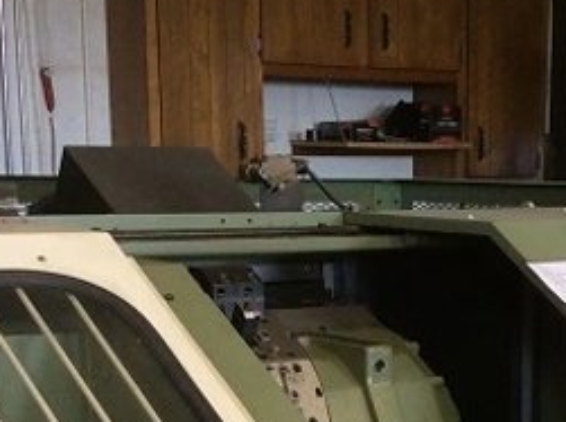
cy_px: 604
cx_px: 442
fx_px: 1664
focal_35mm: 102
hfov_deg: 19.1
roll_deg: -2.6
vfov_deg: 13.7
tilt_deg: -15.8
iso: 50
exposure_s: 1/24
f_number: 2.4
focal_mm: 3.3
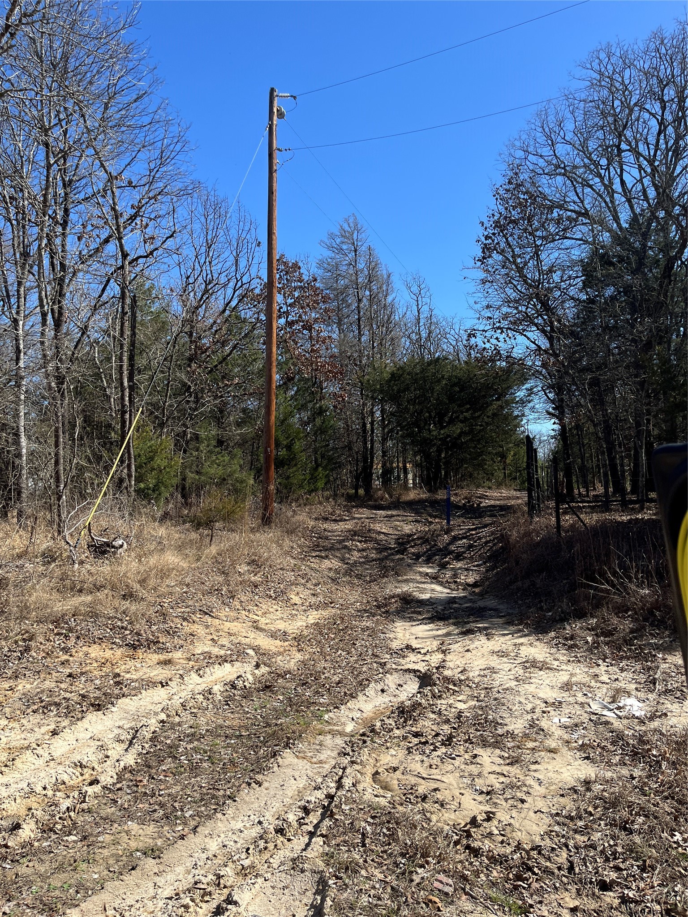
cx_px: 344
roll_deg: +1.2
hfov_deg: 53.1
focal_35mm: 26
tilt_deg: +4.6
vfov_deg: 67.3
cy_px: 458
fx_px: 689
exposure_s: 1/2571
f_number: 1.6
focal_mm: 5.1
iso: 50
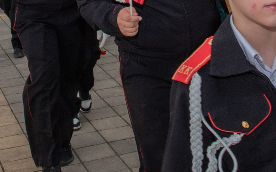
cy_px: -92
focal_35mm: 92
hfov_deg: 22.5
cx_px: 166
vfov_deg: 13.4
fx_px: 692
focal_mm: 24
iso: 640
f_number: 10
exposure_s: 1/160
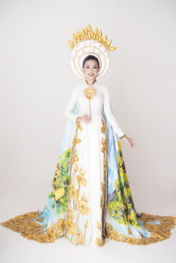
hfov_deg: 38.9
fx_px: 249
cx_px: 88
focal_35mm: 34
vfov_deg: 55.8
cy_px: 132
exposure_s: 1/100
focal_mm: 34
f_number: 4
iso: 125
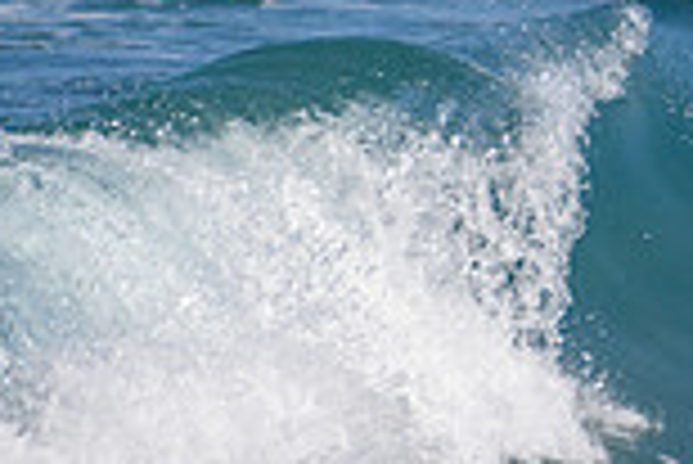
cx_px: 1578
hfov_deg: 0.9
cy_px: 119
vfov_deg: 0.6
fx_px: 44566
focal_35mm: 2313
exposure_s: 1/2000
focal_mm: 500
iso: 125
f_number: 5.6
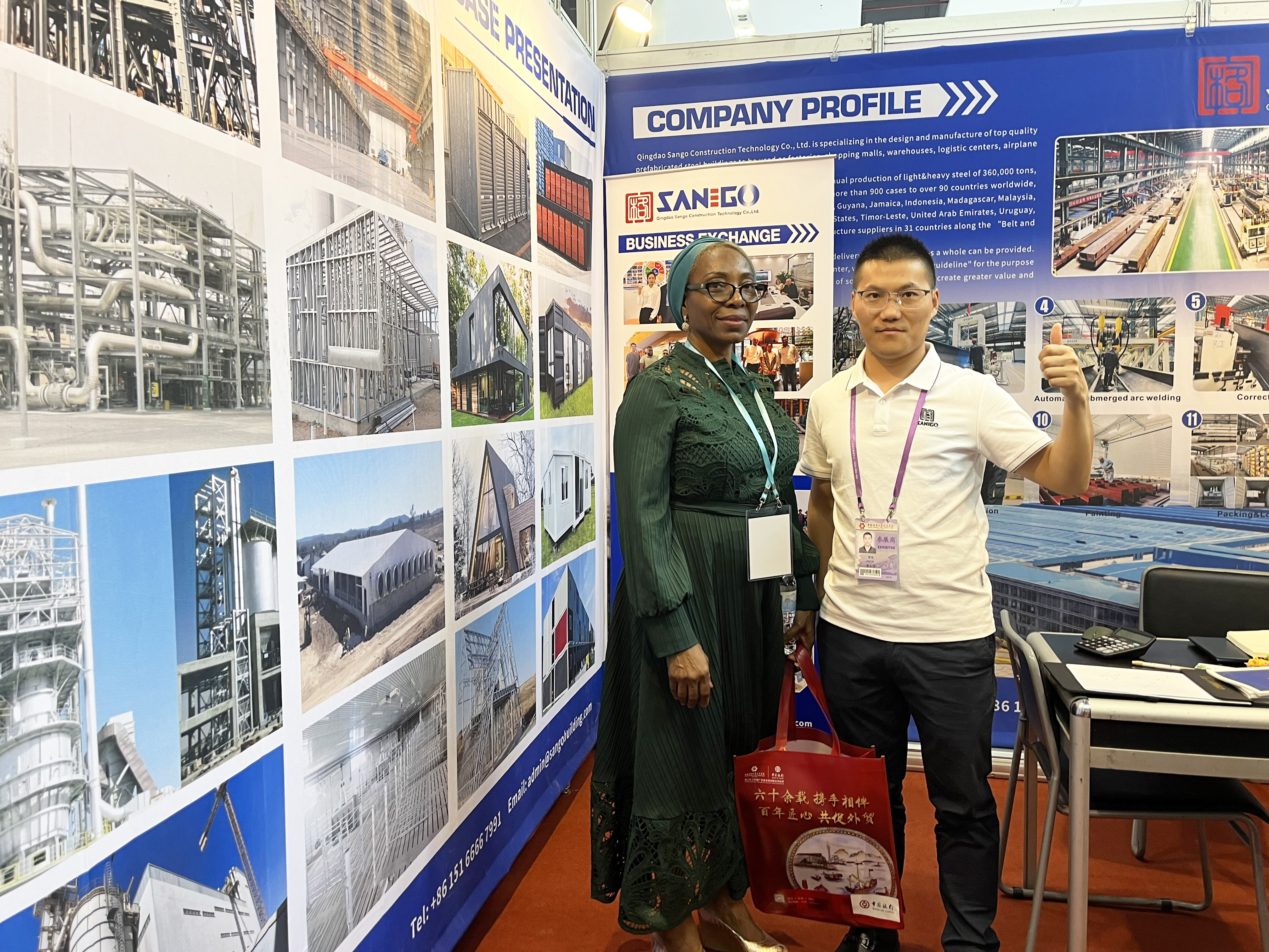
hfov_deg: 67.3
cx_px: 634
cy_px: 476
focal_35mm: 26
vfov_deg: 53.1
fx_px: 953
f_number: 1.6
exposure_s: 1/50
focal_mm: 5.1
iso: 80
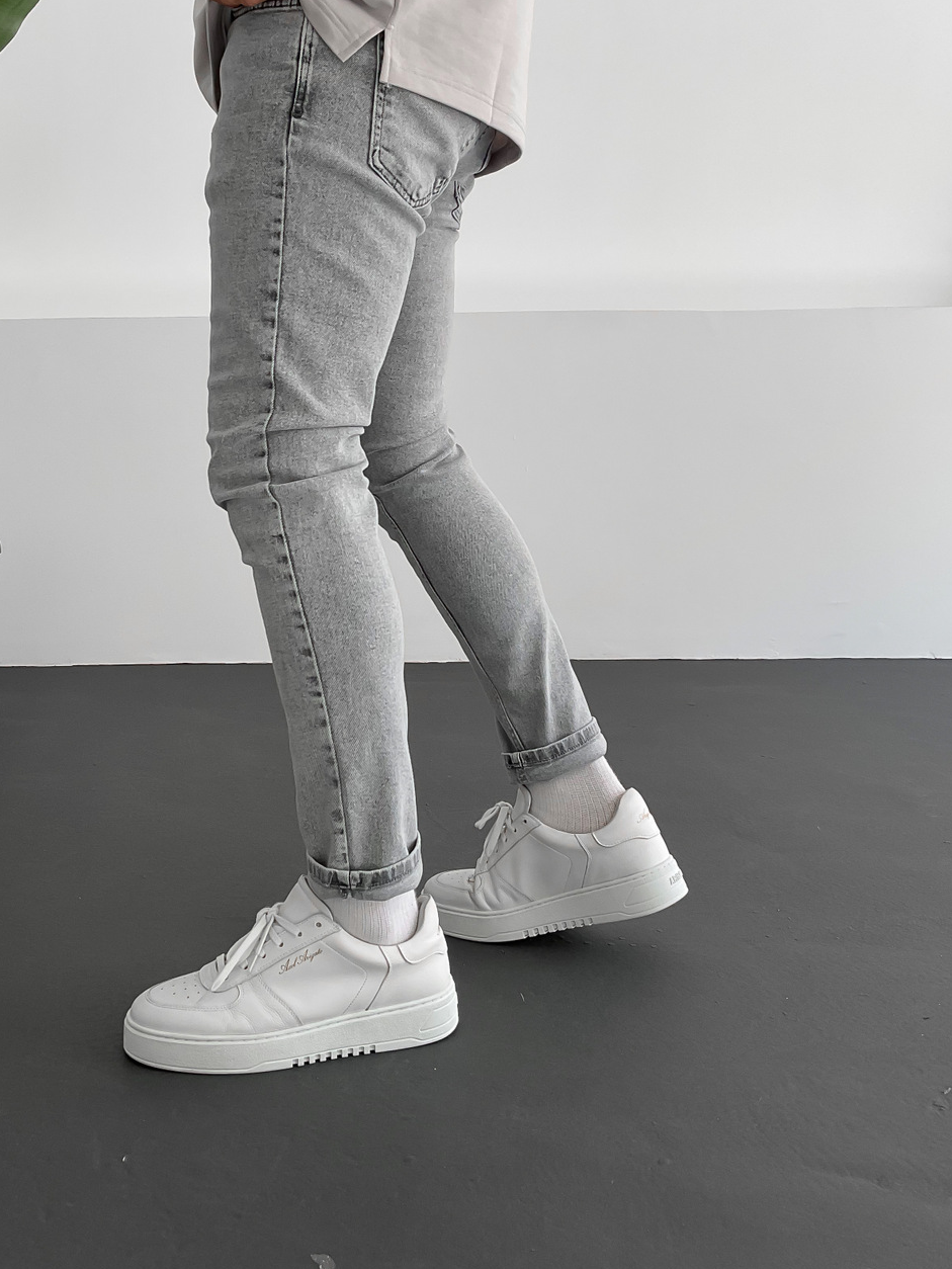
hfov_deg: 38.6
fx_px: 1356
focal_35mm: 37
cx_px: 392
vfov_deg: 49.6
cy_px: 472
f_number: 1.8
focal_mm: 3
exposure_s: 1/120
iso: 25
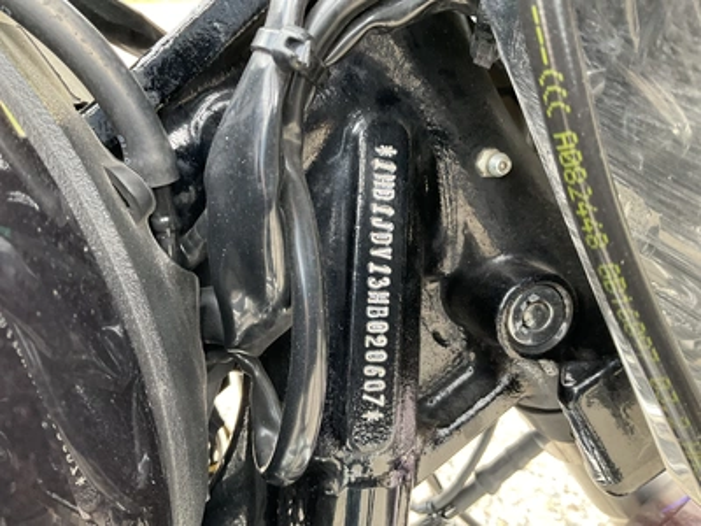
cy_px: 263
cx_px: 350
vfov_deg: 48.2
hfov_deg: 61.7
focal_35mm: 29
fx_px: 587
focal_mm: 3
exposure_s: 1/60
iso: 100
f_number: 1.8
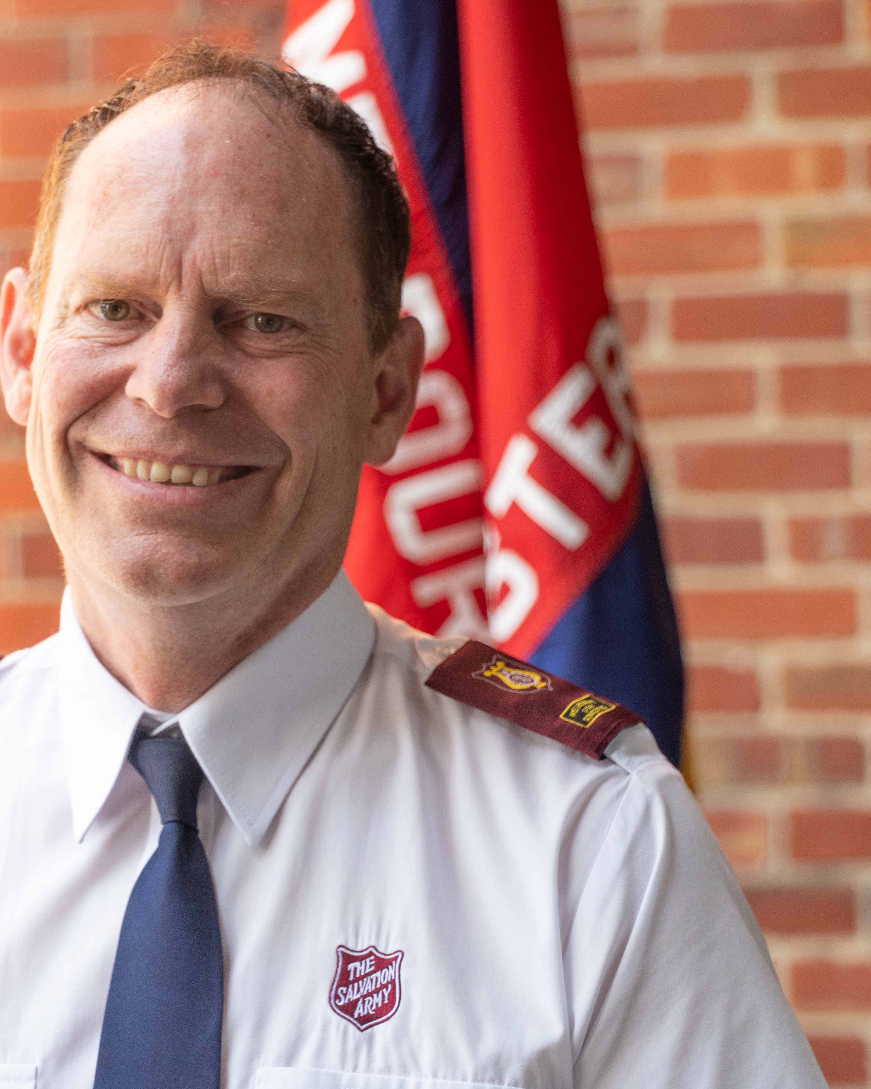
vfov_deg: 17.6
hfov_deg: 14.1
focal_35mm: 109
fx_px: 3513
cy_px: 544
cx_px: 365
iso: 800
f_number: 4
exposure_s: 1/50
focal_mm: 77
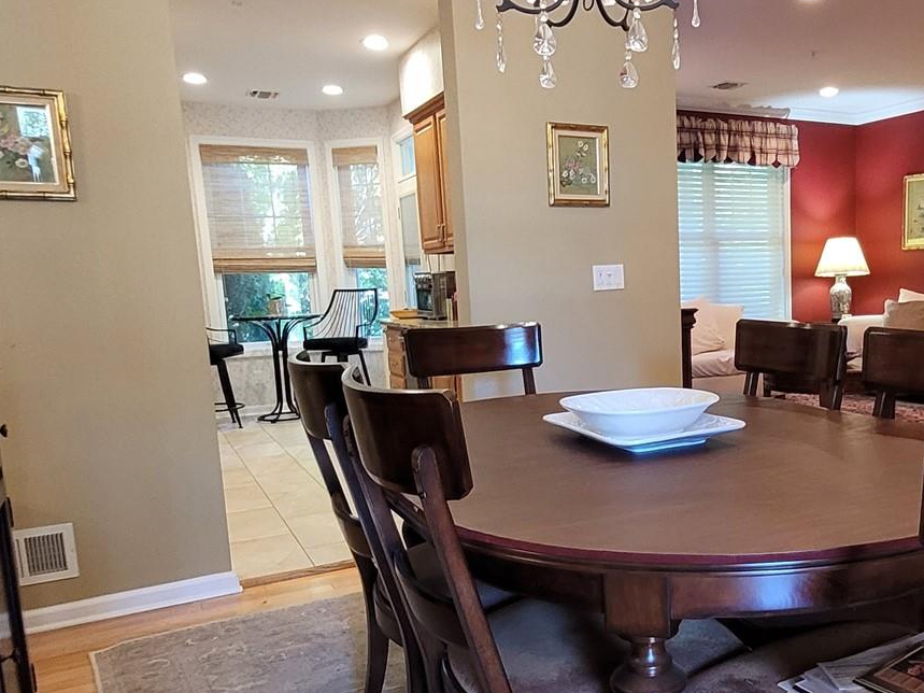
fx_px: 827
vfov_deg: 45.2
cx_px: 641
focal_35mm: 31
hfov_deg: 56.6
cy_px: 414
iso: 320
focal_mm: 1.74
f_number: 2.2
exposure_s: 1/40
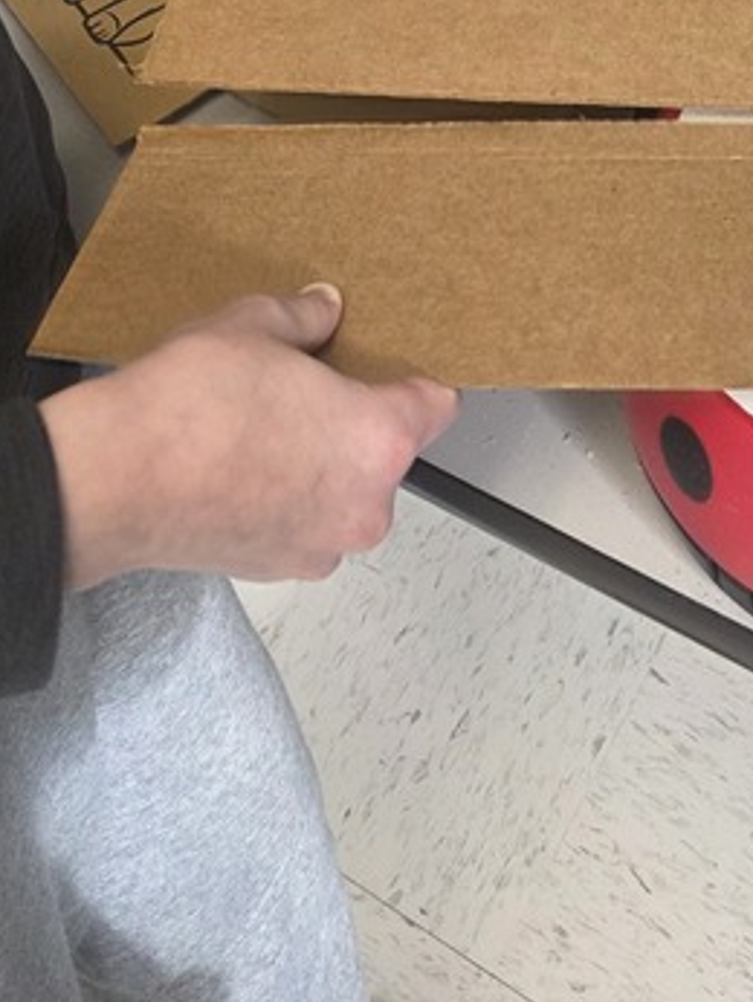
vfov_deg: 23.5
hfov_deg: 21.6
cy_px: -458
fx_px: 1970
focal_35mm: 68
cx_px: 469
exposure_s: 1/120
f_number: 1.7
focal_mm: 6.3
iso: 250
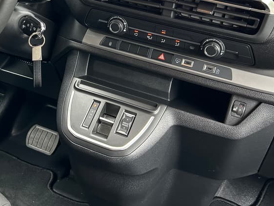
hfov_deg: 33.2
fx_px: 443
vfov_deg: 25.9
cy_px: 59
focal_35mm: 56
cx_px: 50
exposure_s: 1/120
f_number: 1.5
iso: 125
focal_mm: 5.7
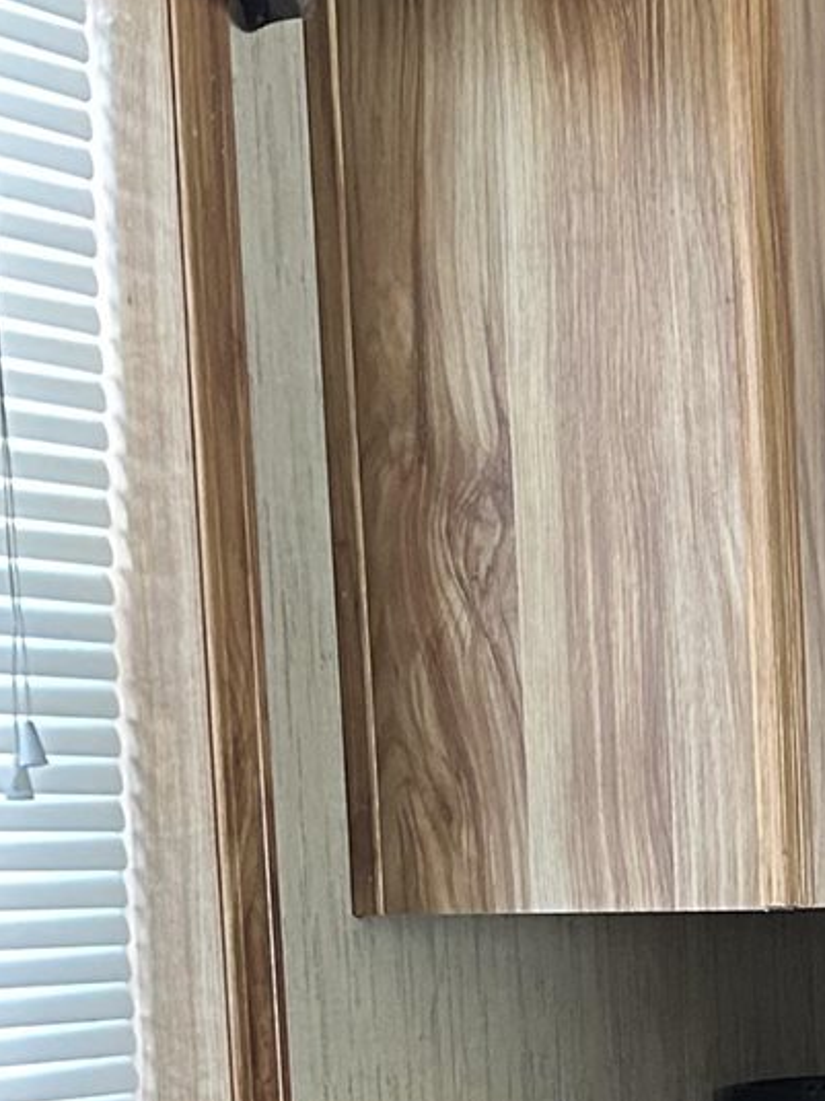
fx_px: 3560
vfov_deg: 17.0
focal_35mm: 112
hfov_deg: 12.6
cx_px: 1212
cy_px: 1231
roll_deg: +2.0
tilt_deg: -5.9
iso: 320
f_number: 1.5
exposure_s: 1/60
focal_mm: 5.7
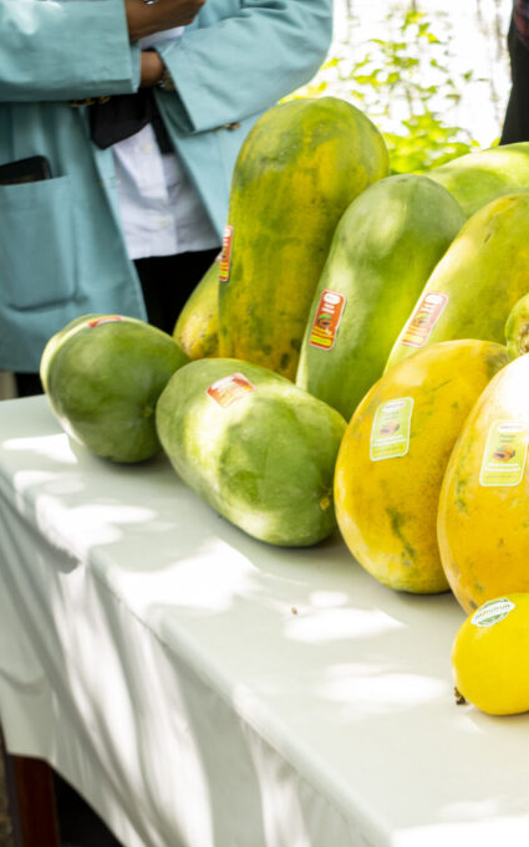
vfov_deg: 22.6
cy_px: 424
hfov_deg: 13.9
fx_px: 2124
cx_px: 559
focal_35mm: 92
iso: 320
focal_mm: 40
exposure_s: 1/160
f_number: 5
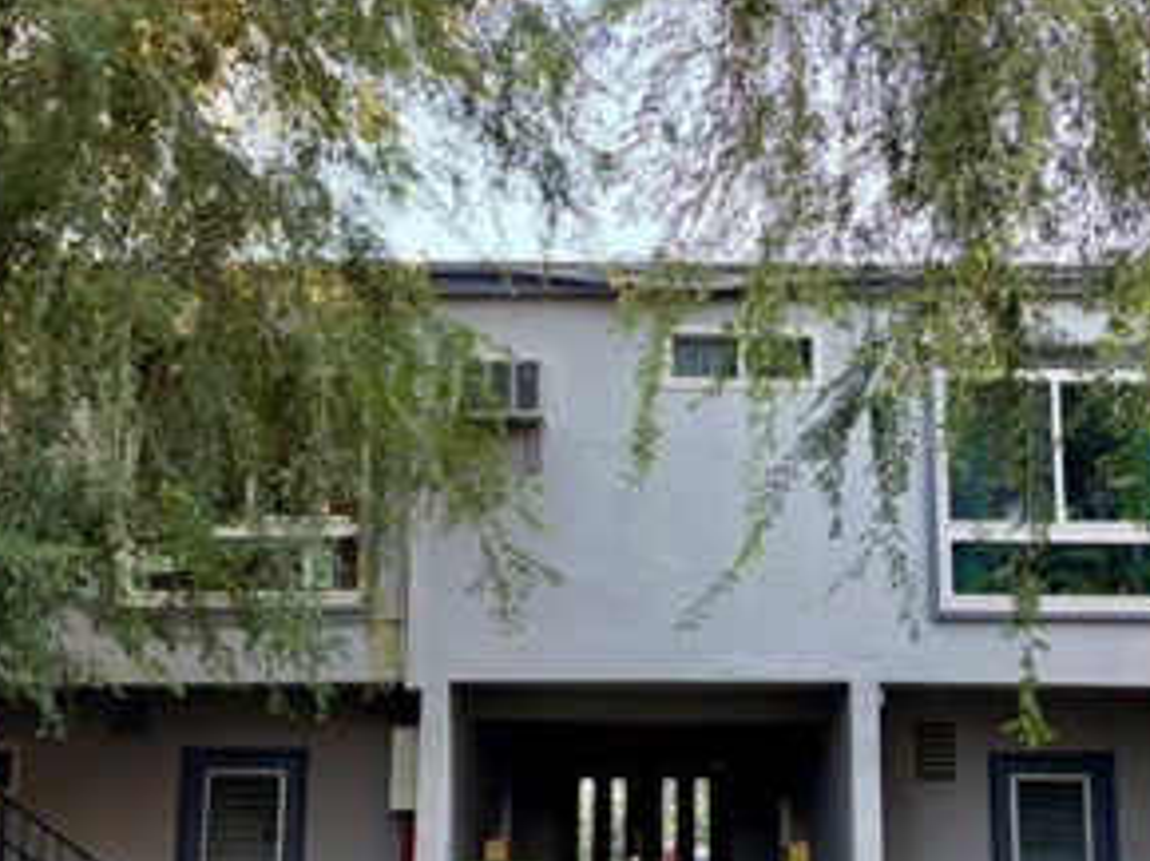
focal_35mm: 67
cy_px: 302
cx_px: 660
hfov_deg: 29.0
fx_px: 2224
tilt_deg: +15.1
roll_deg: -1.4
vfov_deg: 21.8
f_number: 1.6
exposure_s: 1/121
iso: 80
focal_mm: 5.96
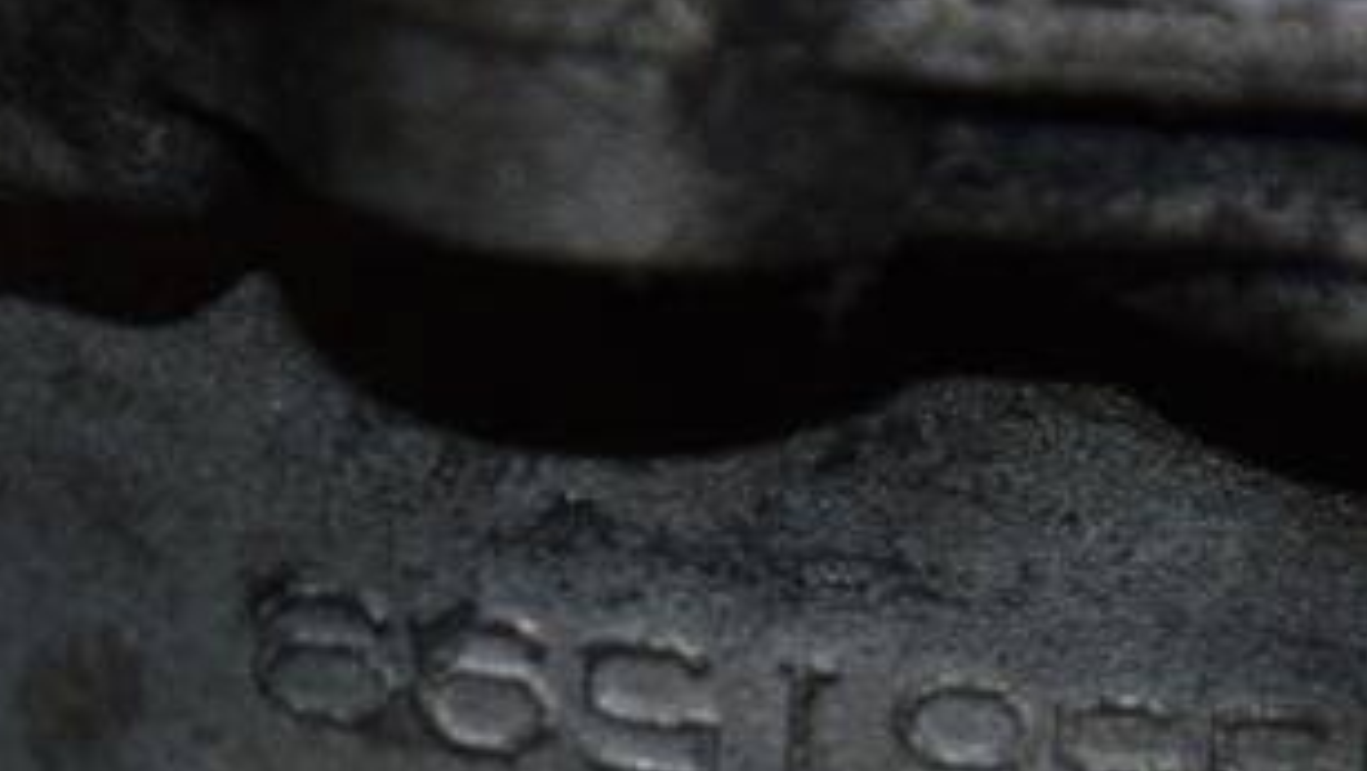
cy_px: 847
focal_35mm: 322
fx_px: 11678
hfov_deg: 6.7
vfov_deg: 3.8
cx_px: 690
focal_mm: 105
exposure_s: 1/60
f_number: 5.6
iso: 800
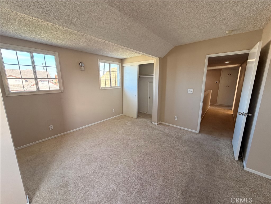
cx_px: 136
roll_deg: +0.6
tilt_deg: -10.5
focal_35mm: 14
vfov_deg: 85.7
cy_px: 102
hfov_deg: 102.1
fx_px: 110
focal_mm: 2.22
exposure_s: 1/121
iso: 200
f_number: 2.2
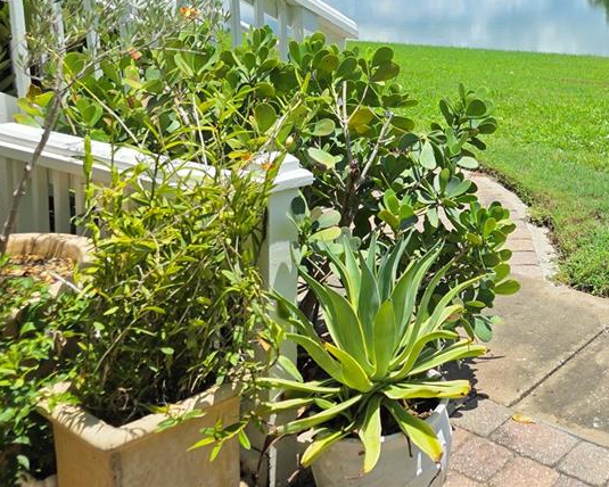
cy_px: 51
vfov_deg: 33.1
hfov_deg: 39.0
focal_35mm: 43
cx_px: 577
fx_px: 775
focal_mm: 6.3
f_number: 1.7
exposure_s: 1/5017
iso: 80
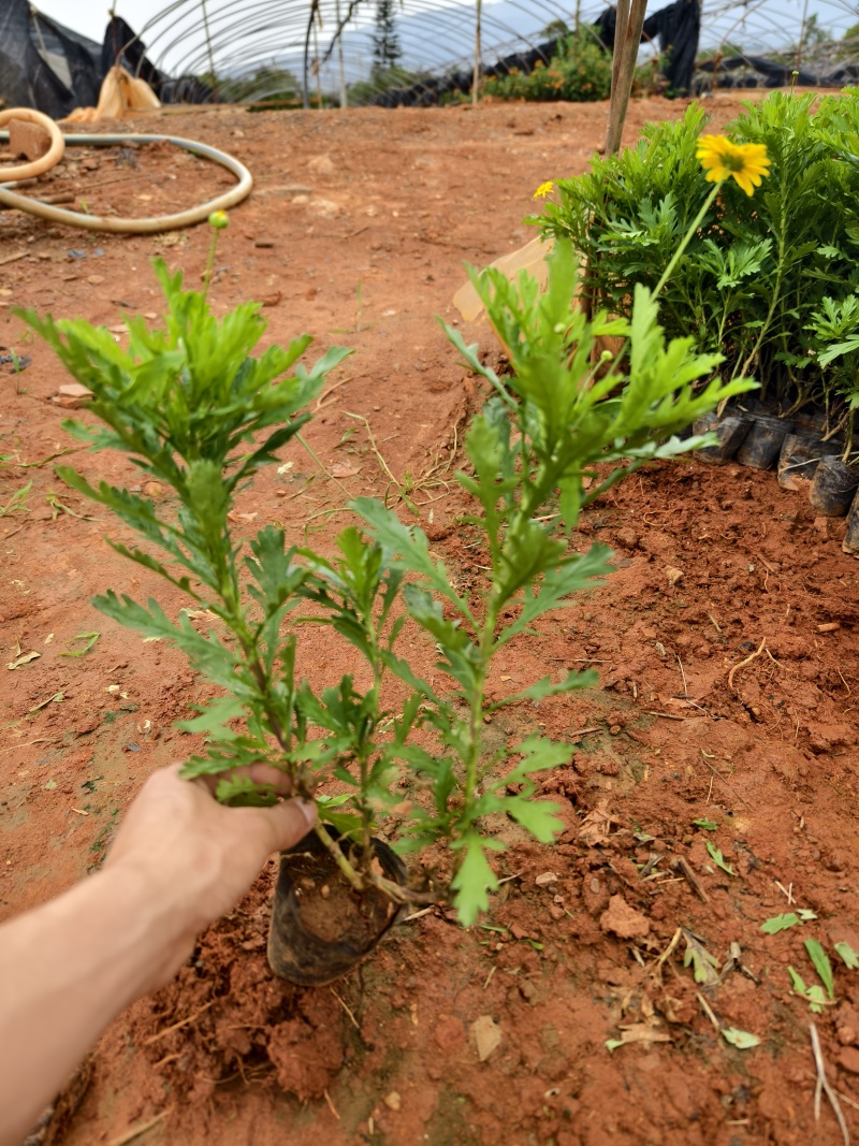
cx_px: 430
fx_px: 761
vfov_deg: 73.9
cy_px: 573
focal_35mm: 23
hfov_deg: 58.9
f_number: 1.75
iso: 50
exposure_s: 1/514
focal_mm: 8.67
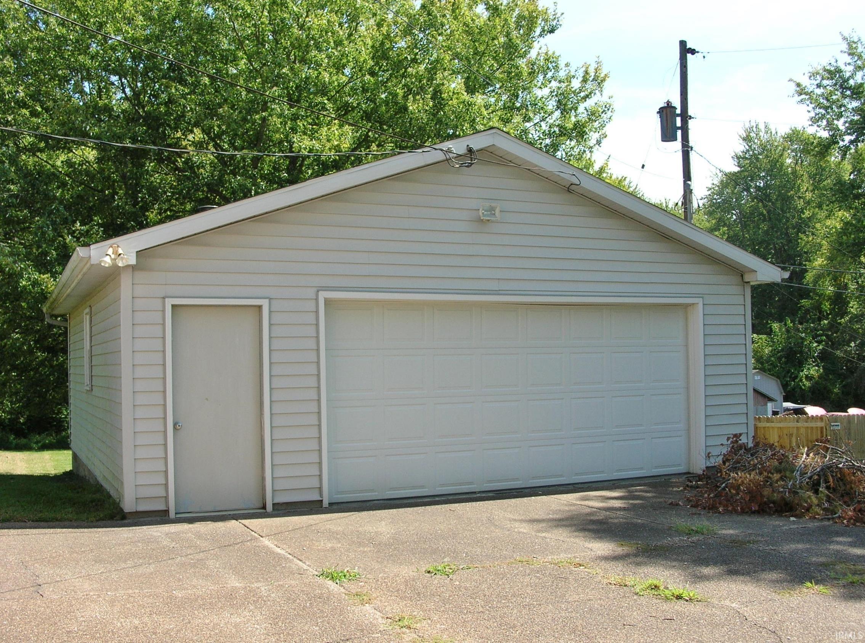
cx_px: 432
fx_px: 897
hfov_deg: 51.5
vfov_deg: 39.5
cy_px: 322
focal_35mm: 36
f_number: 3.7
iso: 50
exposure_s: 1/294
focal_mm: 6
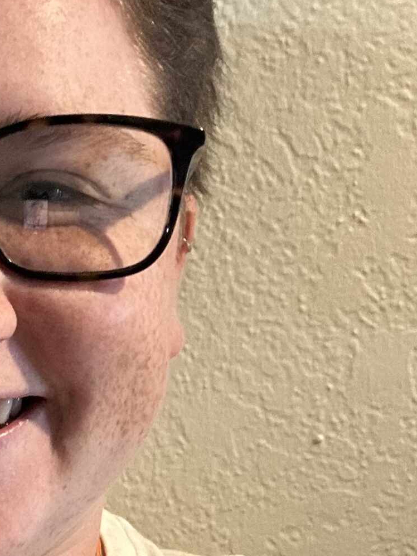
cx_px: -88
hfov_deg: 18.1
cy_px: 422
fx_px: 1237
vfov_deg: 25.0
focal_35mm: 77
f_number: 1.9
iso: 320
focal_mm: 2.69
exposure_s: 1/30
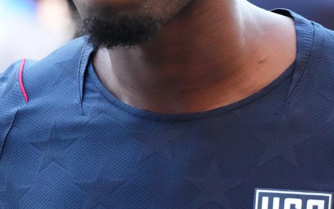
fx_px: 3358
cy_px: -6
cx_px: 62
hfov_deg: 5.7
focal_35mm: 369
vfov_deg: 3.6
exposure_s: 1/1600
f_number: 4.5
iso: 12800
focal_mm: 135
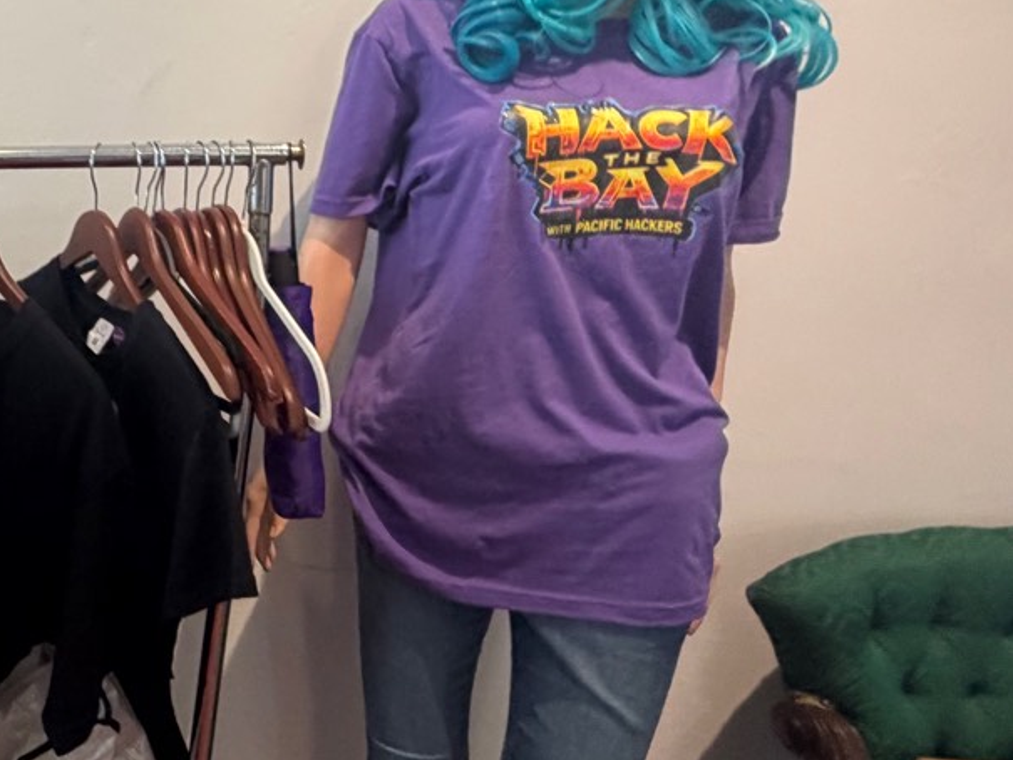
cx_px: -144
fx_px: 1083
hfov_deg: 39.3
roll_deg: -3.6
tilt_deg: -4.8
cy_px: 268
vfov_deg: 38.3
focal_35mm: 37
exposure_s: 1/60
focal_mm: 2.22
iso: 200
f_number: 2.2
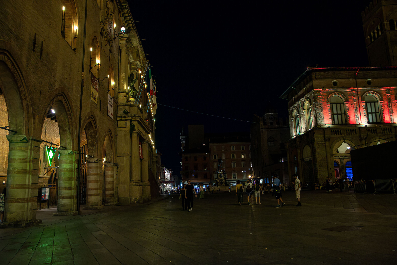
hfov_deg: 71.5
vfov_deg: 51.3
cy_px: 132
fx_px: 276
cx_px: 198
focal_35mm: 25
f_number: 4
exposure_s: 1/80
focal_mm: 17
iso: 8000
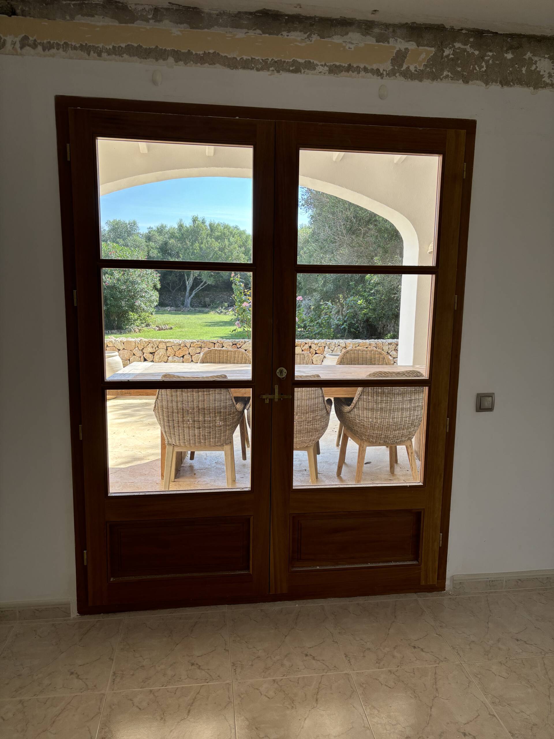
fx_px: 555
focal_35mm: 26
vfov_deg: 67.3
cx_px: 277
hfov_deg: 53.1
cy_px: 370
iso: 50
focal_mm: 5.96
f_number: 1.6
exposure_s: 1/316
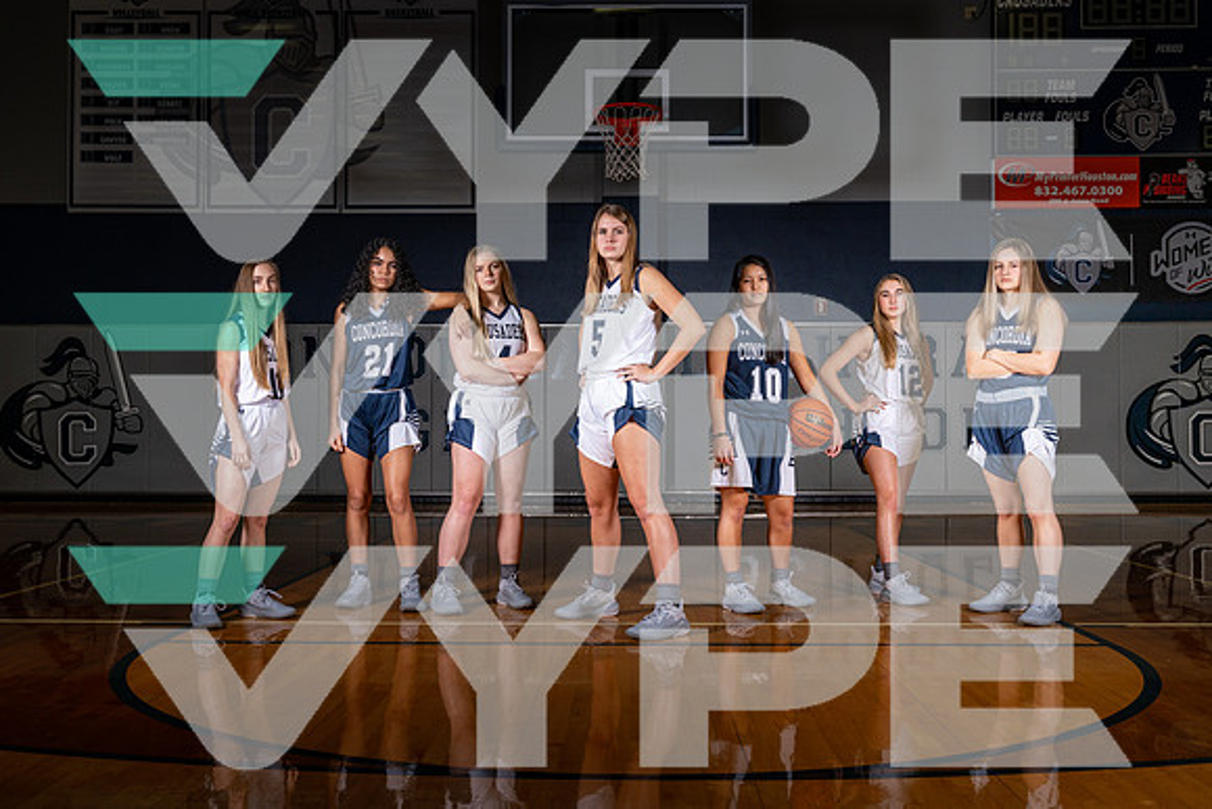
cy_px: 405
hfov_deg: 51.1
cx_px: 600
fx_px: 1267
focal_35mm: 38
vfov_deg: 35.4
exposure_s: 1/125
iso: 250
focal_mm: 37
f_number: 10
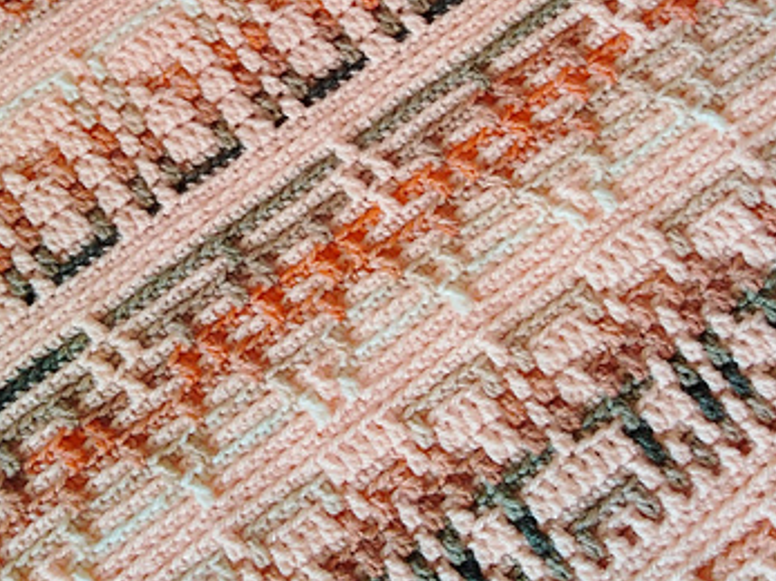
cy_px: 78
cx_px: 304
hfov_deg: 39.5
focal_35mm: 48
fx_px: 1076
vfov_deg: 29.2
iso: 153
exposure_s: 1/30
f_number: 2.2
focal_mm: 3.46
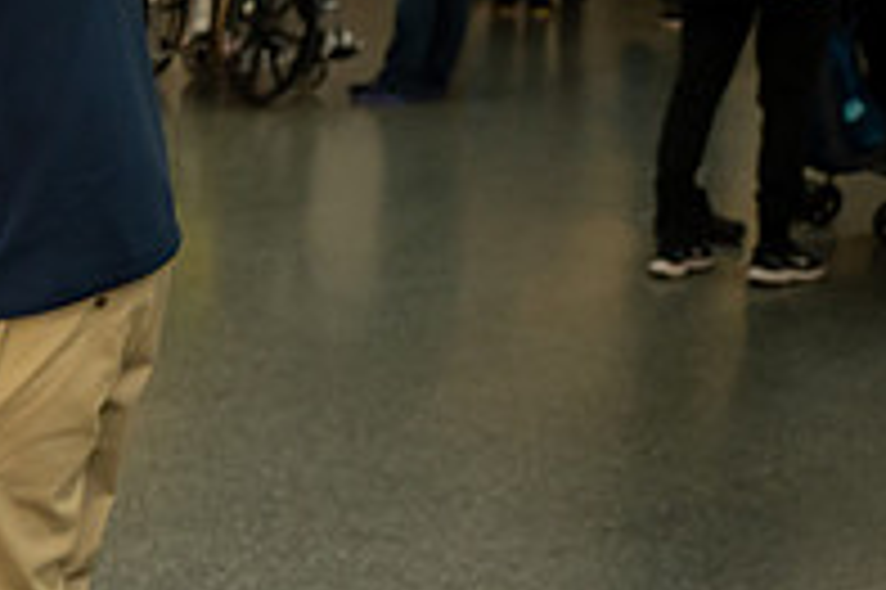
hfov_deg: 18.5
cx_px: -378
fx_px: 2459
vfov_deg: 13.7
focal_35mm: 100
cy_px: 351
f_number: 5.6
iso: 3200
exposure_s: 1/50
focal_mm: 34
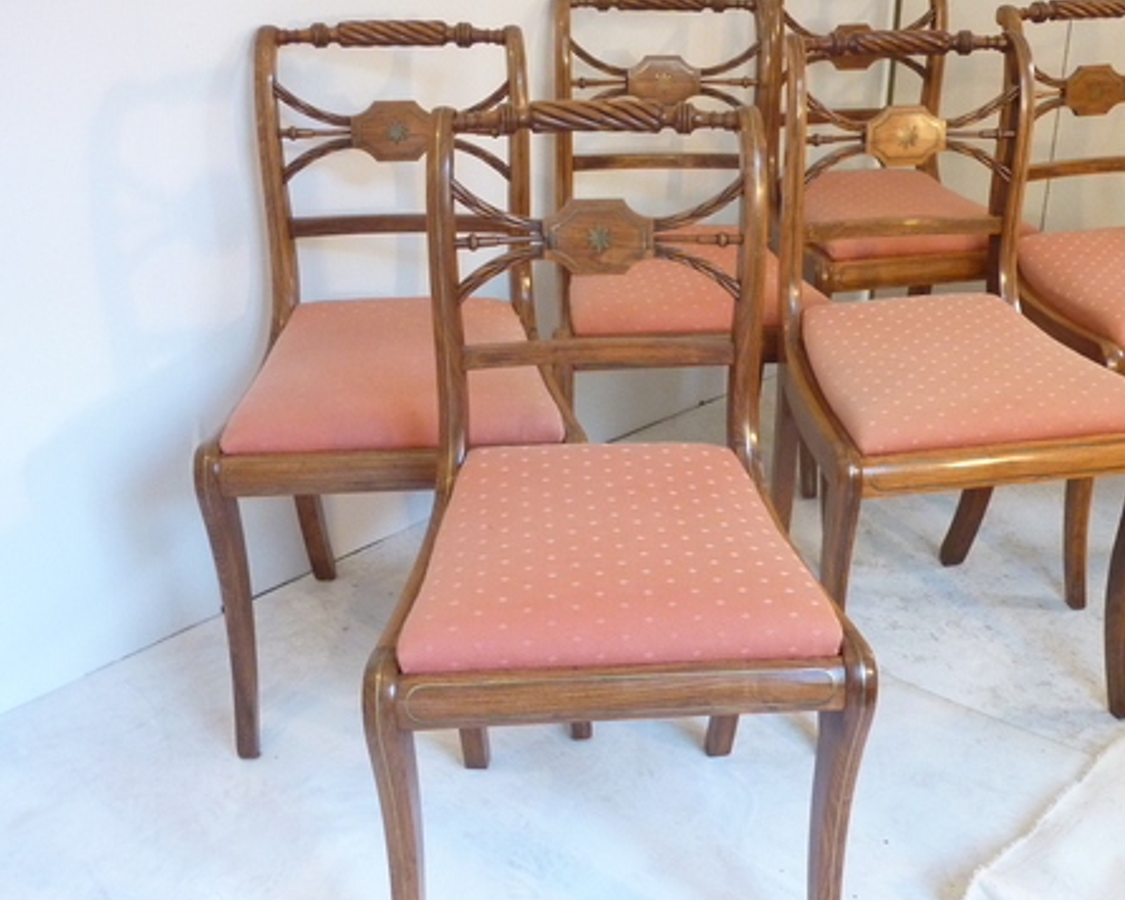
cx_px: 658
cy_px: 507
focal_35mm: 42
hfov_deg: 43.7
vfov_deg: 35.6
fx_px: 1399
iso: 400
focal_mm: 5.3
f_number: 3.5
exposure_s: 1/25
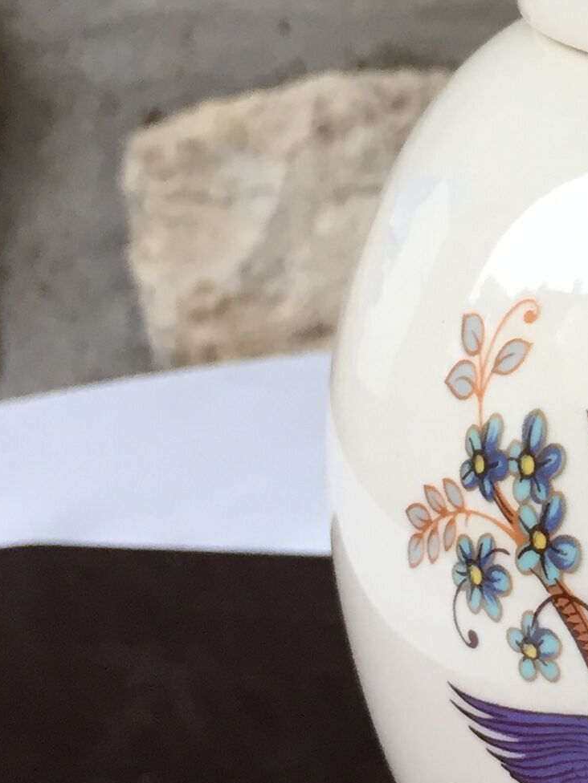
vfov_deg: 20.2
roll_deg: -2.6
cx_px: 966
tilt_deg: -14.2
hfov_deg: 14.0
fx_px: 2197
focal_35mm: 97
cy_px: 282
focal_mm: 4.15
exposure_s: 1/33
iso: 40
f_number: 2.2
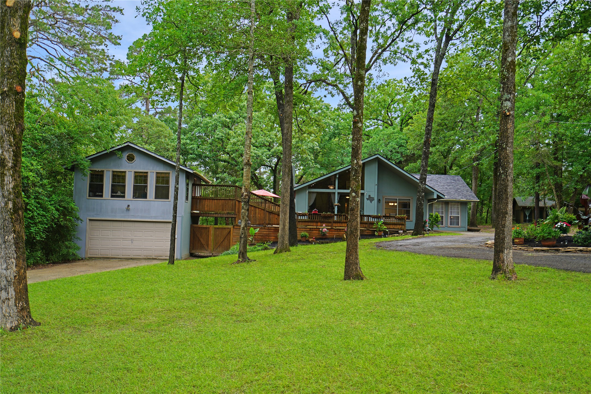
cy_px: 197
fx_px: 493
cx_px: 296
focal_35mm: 30
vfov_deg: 43.6
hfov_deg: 61.9
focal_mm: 30
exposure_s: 1/60
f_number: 4.5
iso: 100
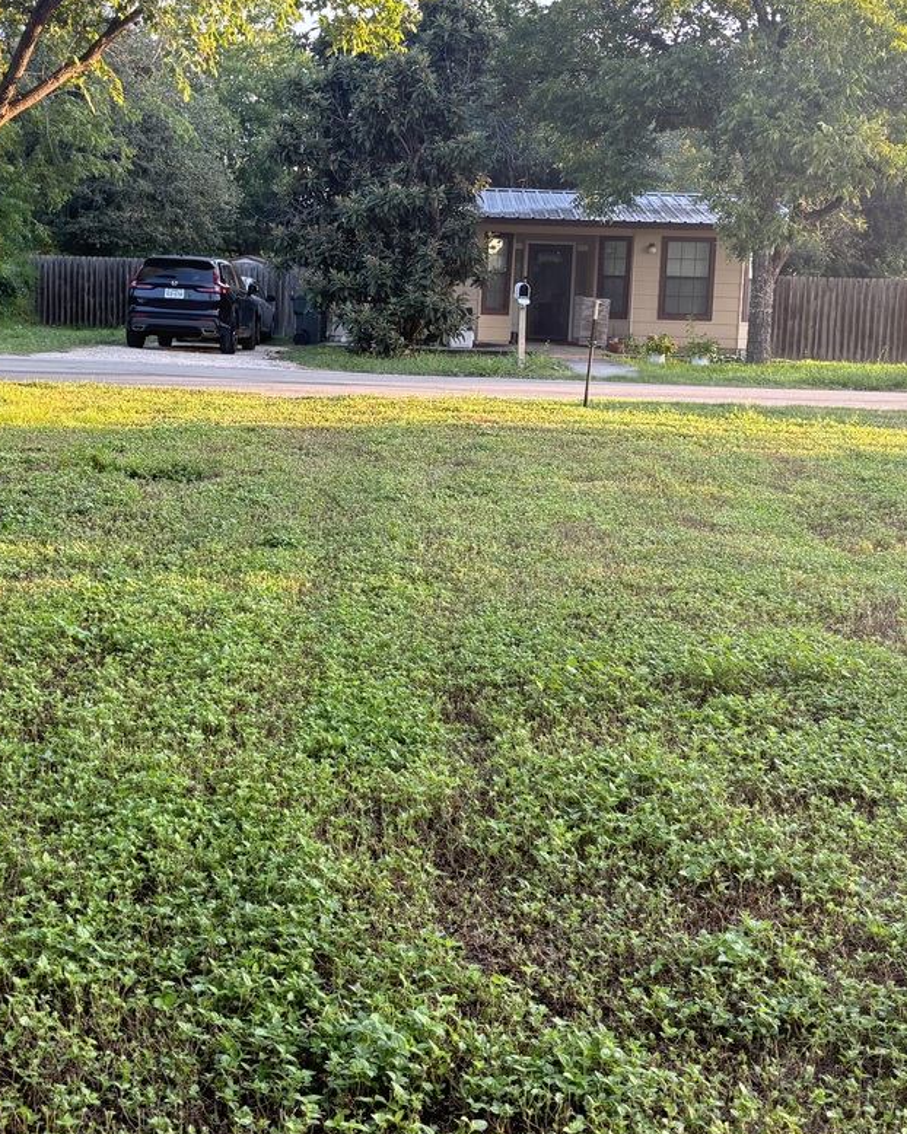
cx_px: 376
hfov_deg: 32.0
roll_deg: -3.1
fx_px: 1578
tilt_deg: -5.4
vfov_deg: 39.4
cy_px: 469
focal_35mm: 47
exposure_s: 1/171
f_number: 1.6
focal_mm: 5.96
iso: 64
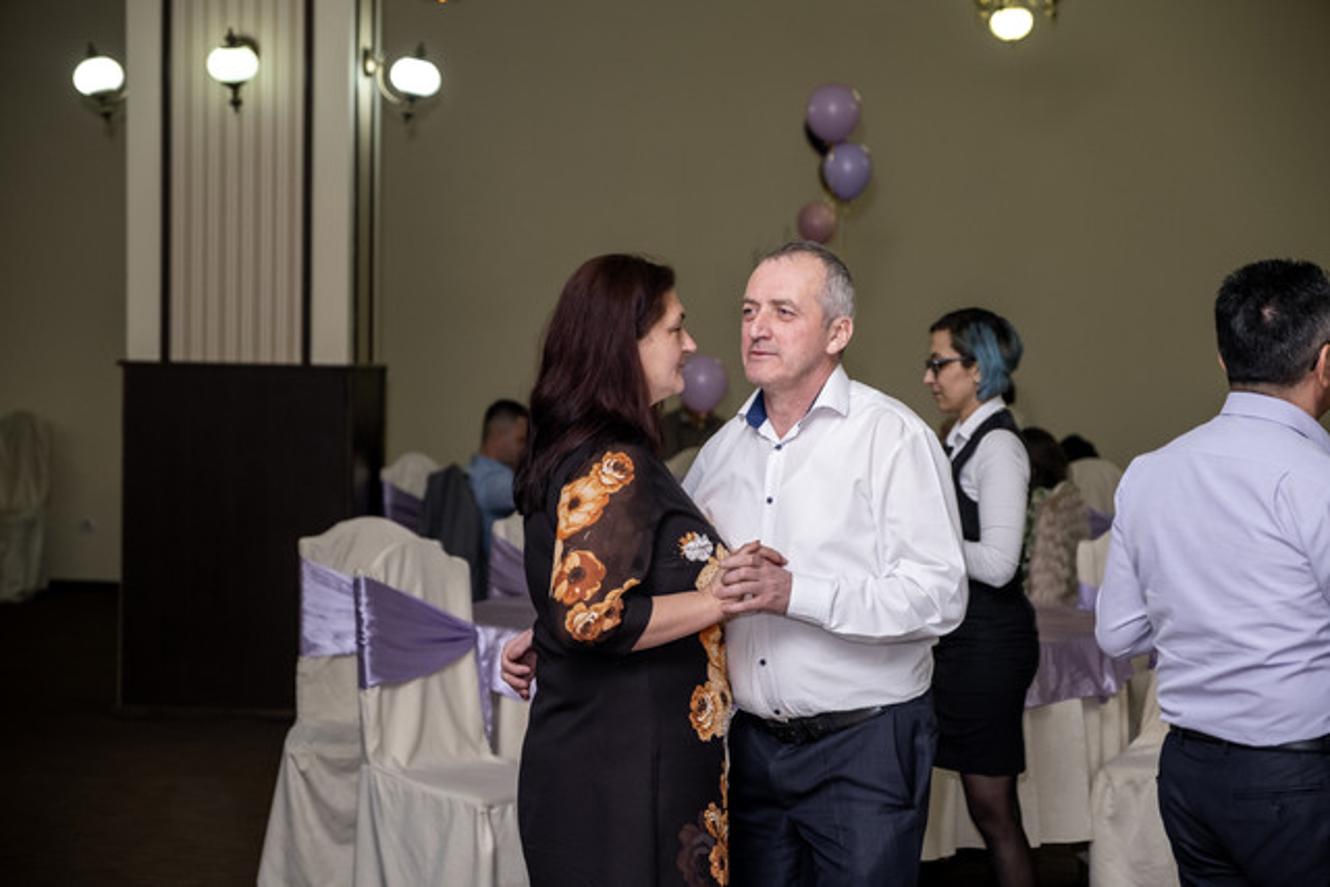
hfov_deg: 24.5
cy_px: 444
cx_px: 665
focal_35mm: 83
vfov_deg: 16.5
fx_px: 3067
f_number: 2.8
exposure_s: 1/160
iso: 1000
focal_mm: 55
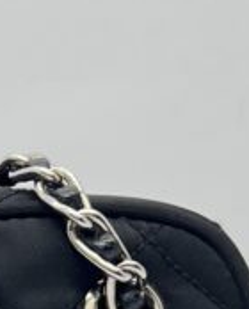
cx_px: -309
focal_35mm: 149
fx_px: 1368
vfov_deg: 11.8
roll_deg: -1.0
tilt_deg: -9.3
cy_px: 572
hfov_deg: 9.5
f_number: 1.5
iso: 40
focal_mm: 5.7
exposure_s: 1/152
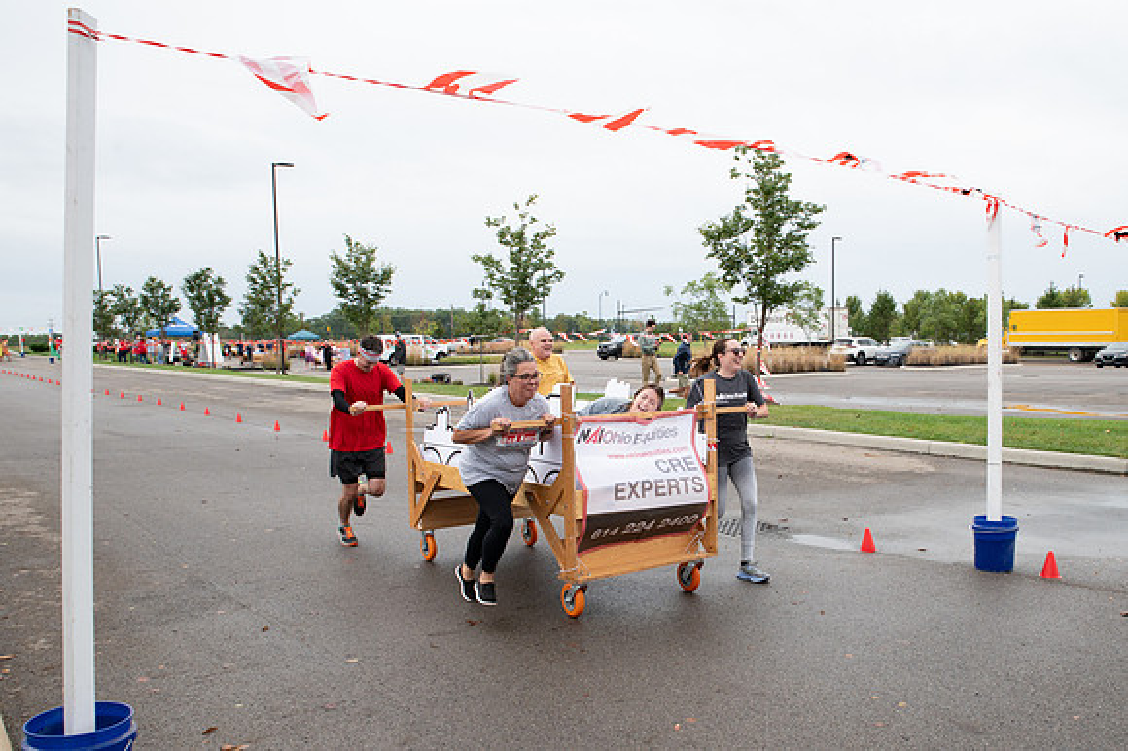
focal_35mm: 30
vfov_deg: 43.8
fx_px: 927
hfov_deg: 62.2
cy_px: 463
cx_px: 664
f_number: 7.1
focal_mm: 24
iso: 640
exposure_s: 1/320
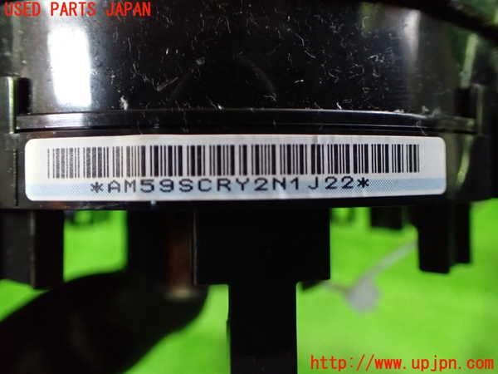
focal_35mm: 32
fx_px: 460
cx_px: 249
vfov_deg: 44.2
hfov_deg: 56.8
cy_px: 187
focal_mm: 5.79
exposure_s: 1/30
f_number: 2.4
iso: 1250
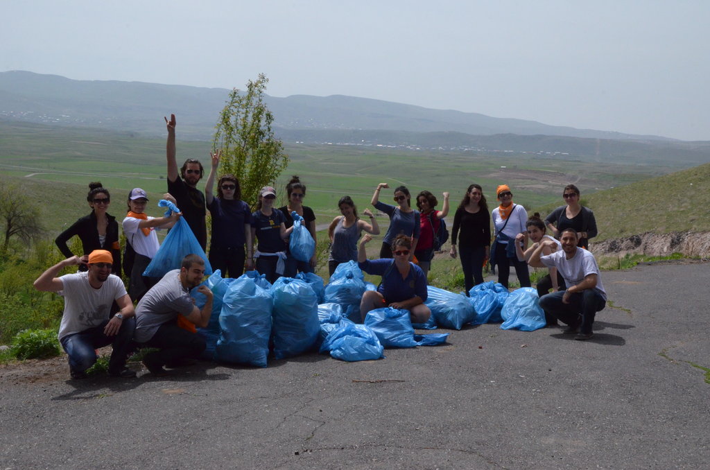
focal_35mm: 42
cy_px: 235
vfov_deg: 31.7
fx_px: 827
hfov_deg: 46.5
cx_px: 355
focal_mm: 28
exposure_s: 1/1250
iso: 2500
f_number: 18
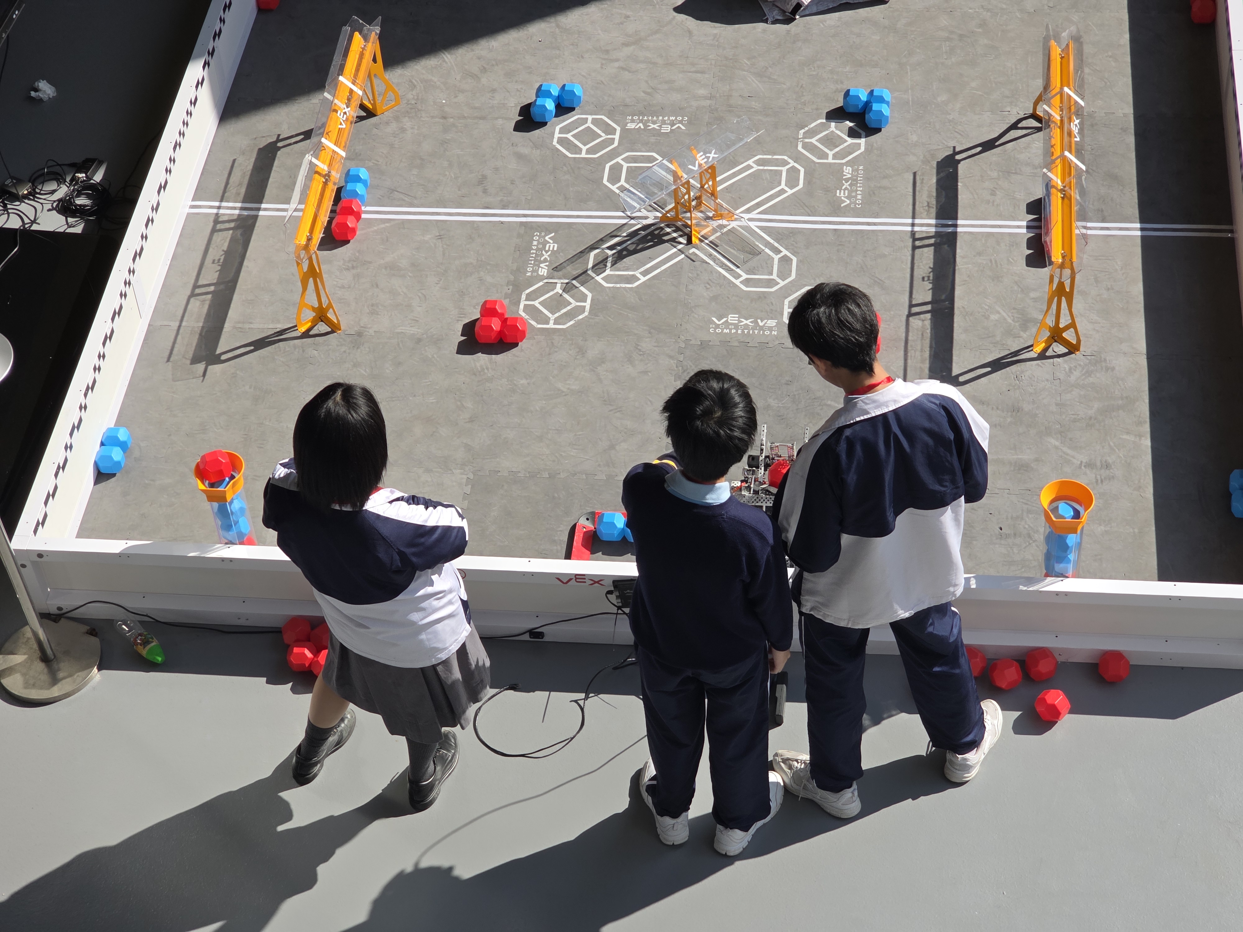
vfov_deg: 21.3
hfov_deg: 28.2
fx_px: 2478
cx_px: 622
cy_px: 466
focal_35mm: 69
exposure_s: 1/1732
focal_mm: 7.9
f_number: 2.4
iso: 50
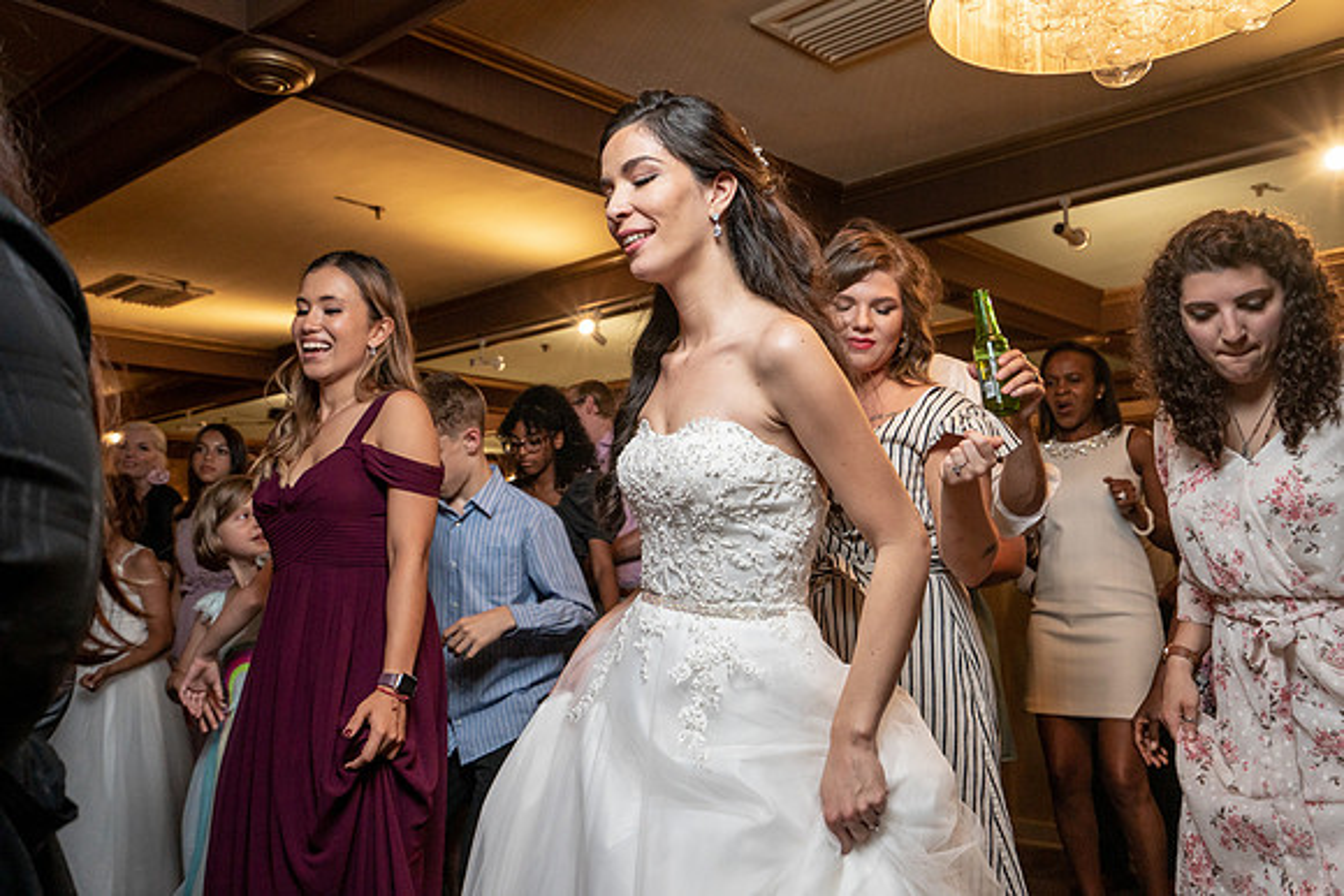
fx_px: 1195
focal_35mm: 32
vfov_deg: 41.1
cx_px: 672
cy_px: 448
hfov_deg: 58.7
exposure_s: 1/200
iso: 2000
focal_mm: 32
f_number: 5.6
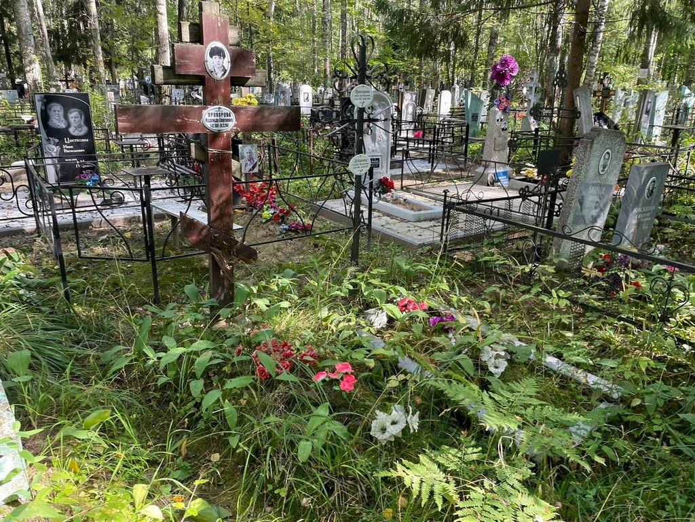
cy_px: 261
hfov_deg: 67.3
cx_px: 348
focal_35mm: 26
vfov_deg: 53.1
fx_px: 522
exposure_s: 1/121
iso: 64
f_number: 1.6
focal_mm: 4.2
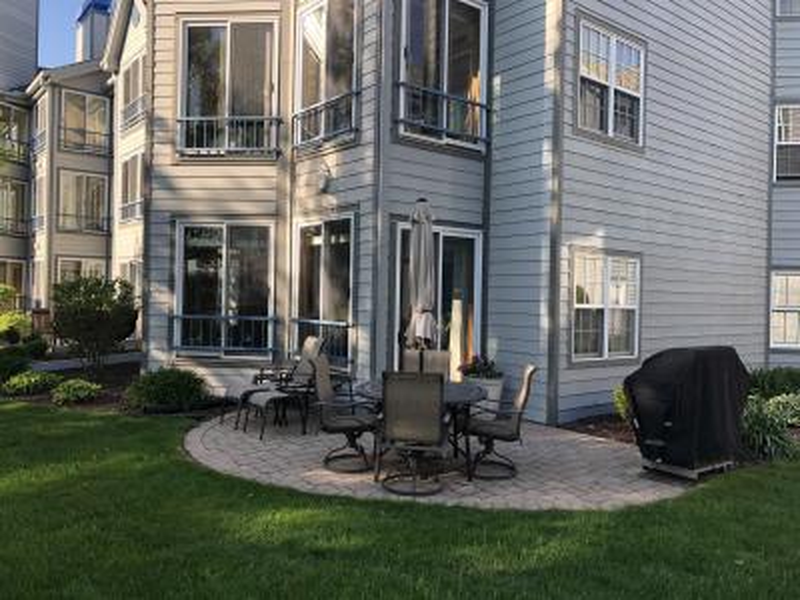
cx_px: 400
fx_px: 647
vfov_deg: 49.7
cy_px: 300
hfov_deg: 63.4
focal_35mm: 28
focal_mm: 4
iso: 20
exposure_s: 1/279
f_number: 1.8
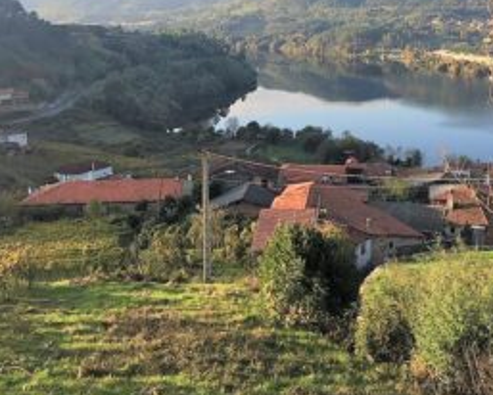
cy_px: 136
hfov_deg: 41.8
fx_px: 642
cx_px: 290
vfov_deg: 33.9
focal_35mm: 44
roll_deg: -0.9
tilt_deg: -7.6
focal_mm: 4.15
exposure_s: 1/706
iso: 32
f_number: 2.2
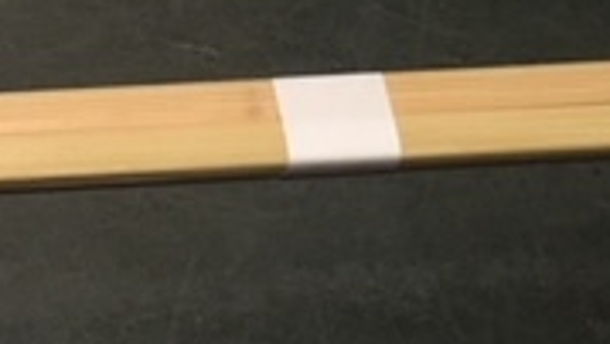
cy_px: -228
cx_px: 3
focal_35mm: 113
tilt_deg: -51.8
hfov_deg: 18.5
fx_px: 1829
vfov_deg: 10.3
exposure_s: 1/30
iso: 100
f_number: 2.2
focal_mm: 4.15
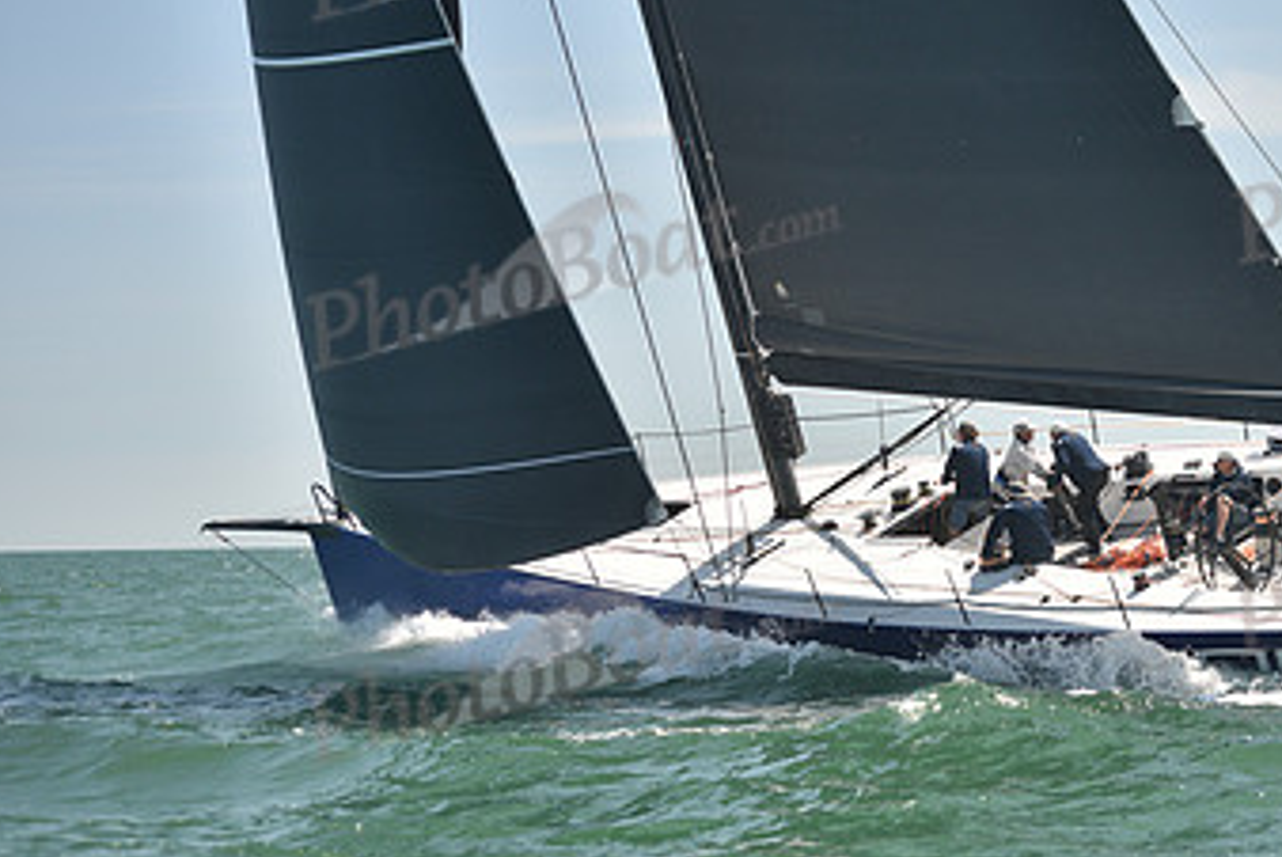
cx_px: 1039
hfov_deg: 16.9
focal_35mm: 120
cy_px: 415
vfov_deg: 11.4
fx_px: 4277
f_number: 3.5
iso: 250
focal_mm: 70
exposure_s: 1/800
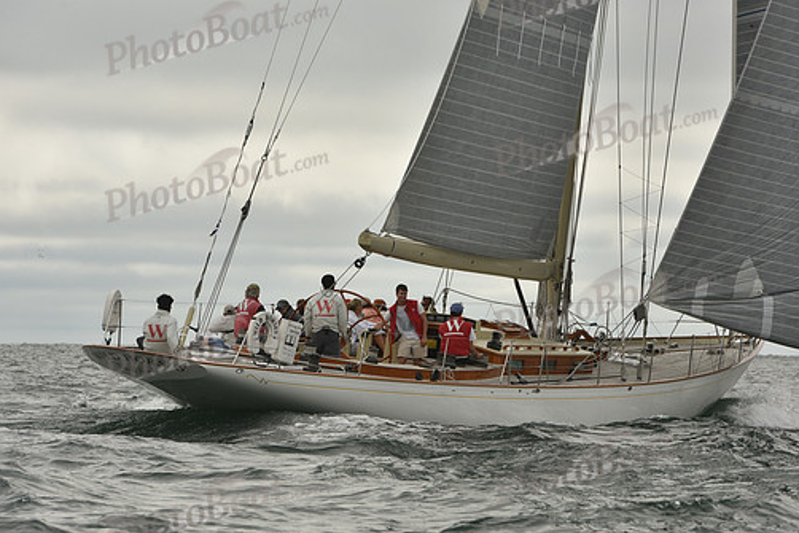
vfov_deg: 6.0
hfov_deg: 8.9
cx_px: 412
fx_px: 5128
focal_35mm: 231
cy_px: 241
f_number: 10
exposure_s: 1/800
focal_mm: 200
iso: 320
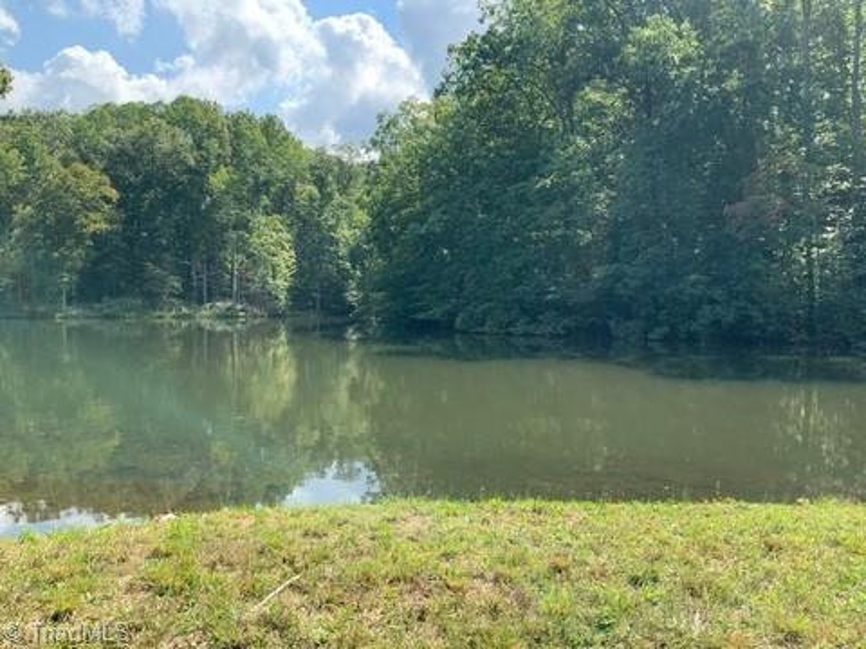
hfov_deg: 61.7
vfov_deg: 48.2
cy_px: 324
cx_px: 433
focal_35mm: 29
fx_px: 726
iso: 16
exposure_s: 1/642
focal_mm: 3
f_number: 1.8
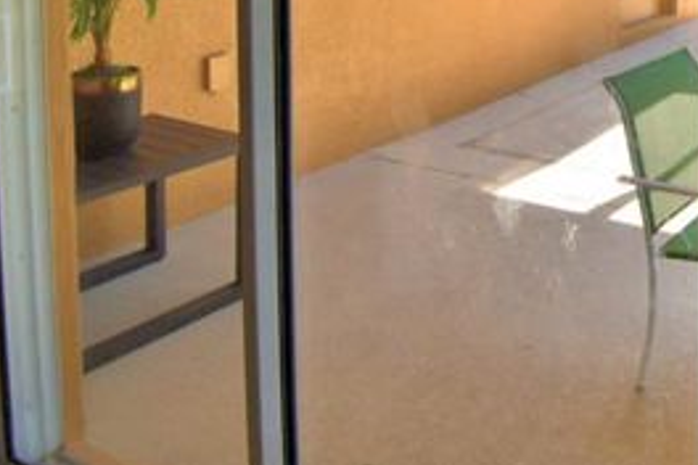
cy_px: -123
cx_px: 773
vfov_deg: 28.2
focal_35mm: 40
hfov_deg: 39.4
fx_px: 775
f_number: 4.5
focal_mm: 10
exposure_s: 1/500
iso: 200
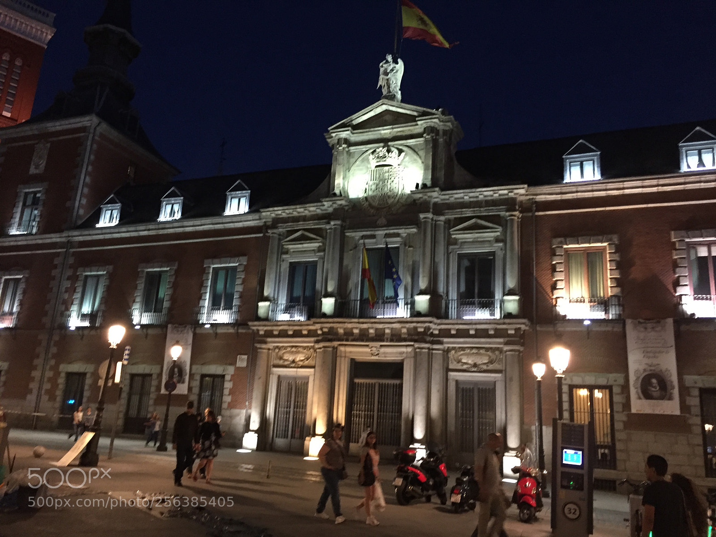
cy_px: 268
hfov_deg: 61.7
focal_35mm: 29
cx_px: 358
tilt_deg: +15.5
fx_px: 600
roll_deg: -4.2
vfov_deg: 48.2
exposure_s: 1/17
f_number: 2.2
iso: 250
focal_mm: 4.15
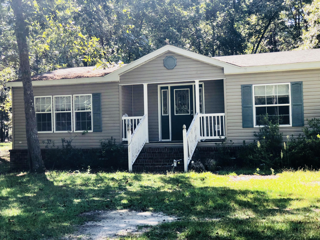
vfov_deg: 25.7
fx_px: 527
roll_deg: +1.8
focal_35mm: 57
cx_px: 160
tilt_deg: -0.1
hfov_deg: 33.8
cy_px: 120
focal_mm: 6.6
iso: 20
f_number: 2.8
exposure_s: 1/121
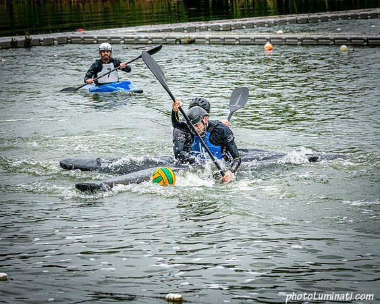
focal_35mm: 186
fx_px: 2089
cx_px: 200
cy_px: 152
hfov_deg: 10.4
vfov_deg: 8.3
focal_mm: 165
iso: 3200
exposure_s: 1/2500
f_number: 8
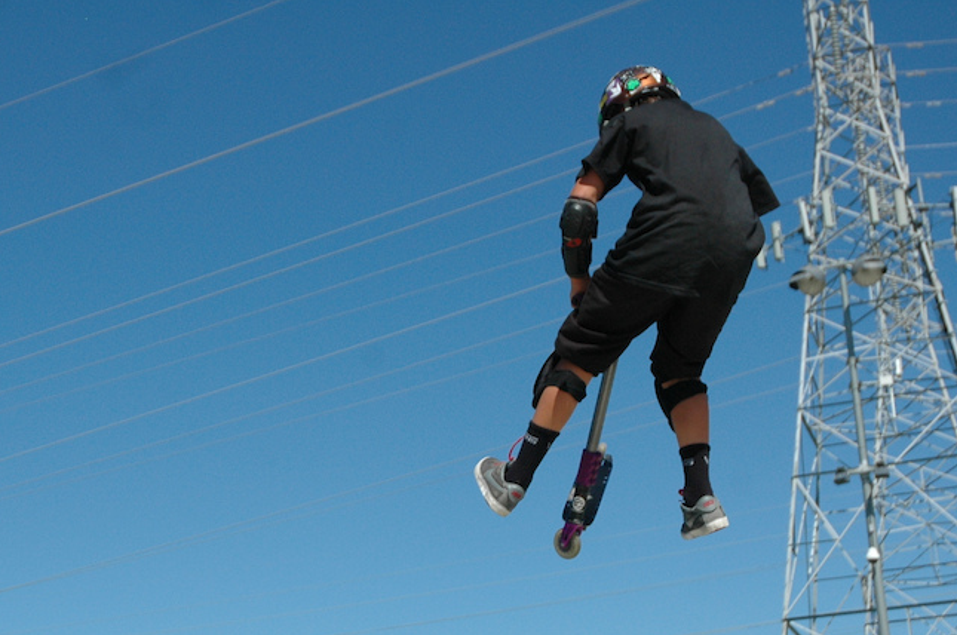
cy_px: 503
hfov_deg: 27.2
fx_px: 1959
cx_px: 298
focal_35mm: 74
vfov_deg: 18.3
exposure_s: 1/2000
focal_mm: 31
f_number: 5.6
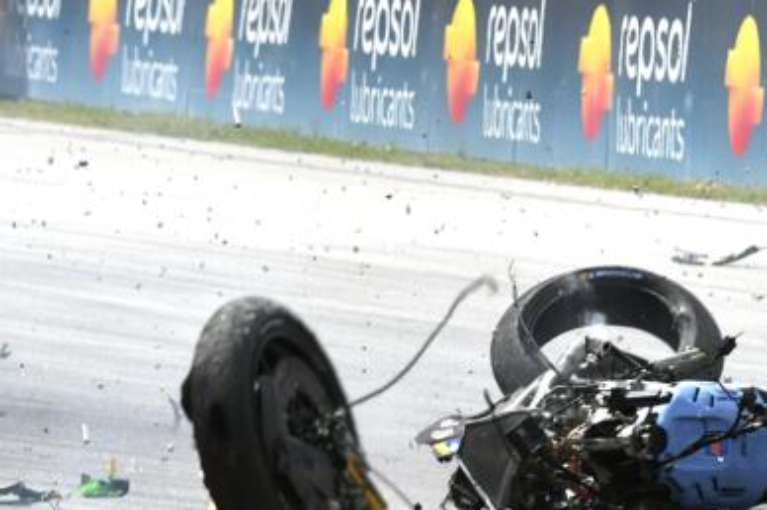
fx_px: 17775
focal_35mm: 835
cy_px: 455
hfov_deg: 2.5
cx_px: 498
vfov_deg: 1.6
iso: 200
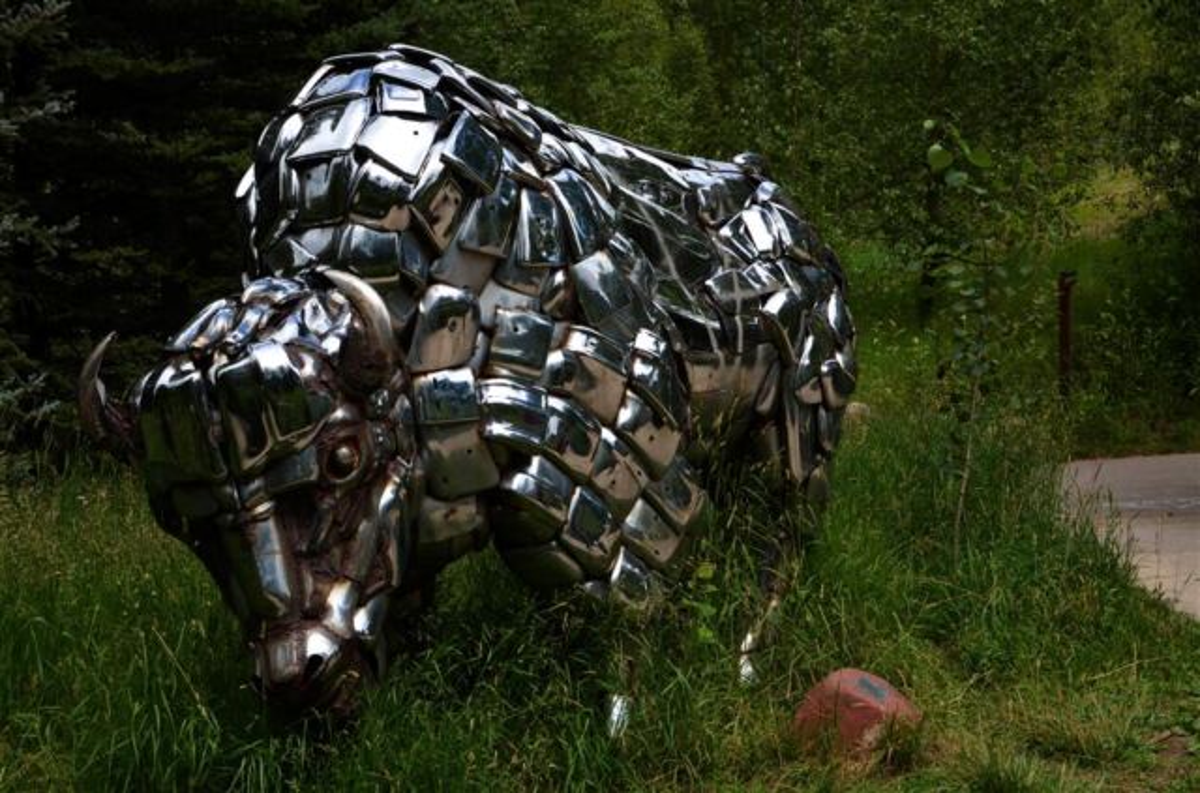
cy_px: 396
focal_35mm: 52
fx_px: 1745
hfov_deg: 37.9
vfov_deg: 25.6
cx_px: 600
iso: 100
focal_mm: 35
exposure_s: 1/200
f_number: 7.1
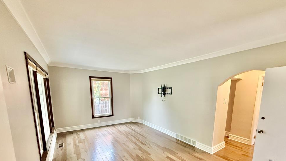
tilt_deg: -9.5
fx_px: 121
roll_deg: +0.0
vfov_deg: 65.0
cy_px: 110
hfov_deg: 99.3
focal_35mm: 16
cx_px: 148
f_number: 2.2
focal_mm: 2.22
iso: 250
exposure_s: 1/120
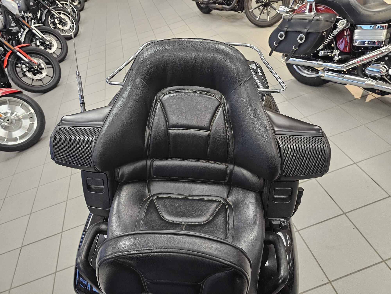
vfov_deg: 58.9
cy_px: 147
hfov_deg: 73.9
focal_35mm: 23
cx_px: 196
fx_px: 260
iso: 500
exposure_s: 1/120
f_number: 1.7
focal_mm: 6.3
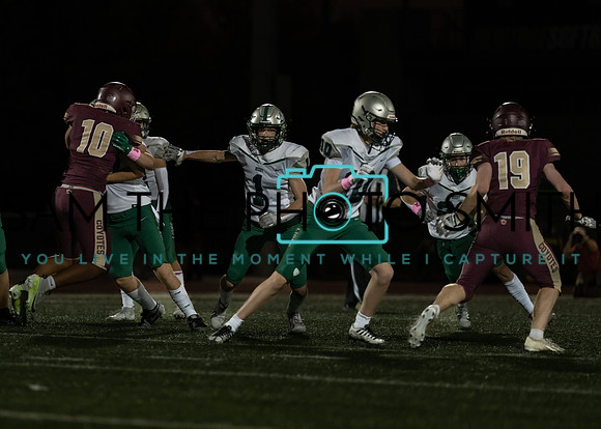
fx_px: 5018
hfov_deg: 6.9
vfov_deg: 4.9
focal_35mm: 294
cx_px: 190
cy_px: 203
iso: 1600
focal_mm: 200
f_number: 2.8
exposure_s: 1/1000
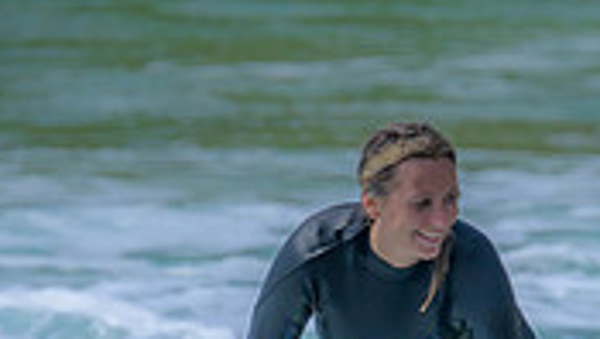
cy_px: 587
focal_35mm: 2217
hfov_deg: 1.0
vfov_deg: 0.6
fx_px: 35320
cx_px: 669
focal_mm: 640
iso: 450
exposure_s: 1/1000
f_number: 11
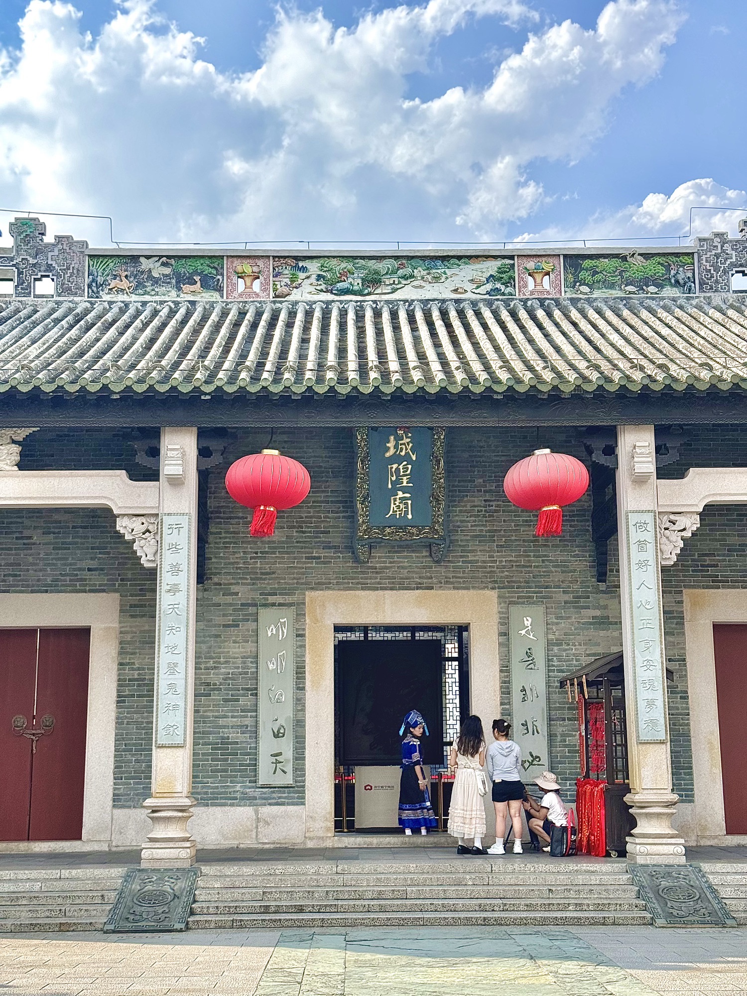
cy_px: 498
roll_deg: +1.1
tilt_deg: +10.2
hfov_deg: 30.3
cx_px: 374
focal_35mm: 48
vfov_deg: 39.7
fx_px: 1381
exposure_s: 1/3425
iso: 64
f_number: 1.78
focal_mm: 6.76
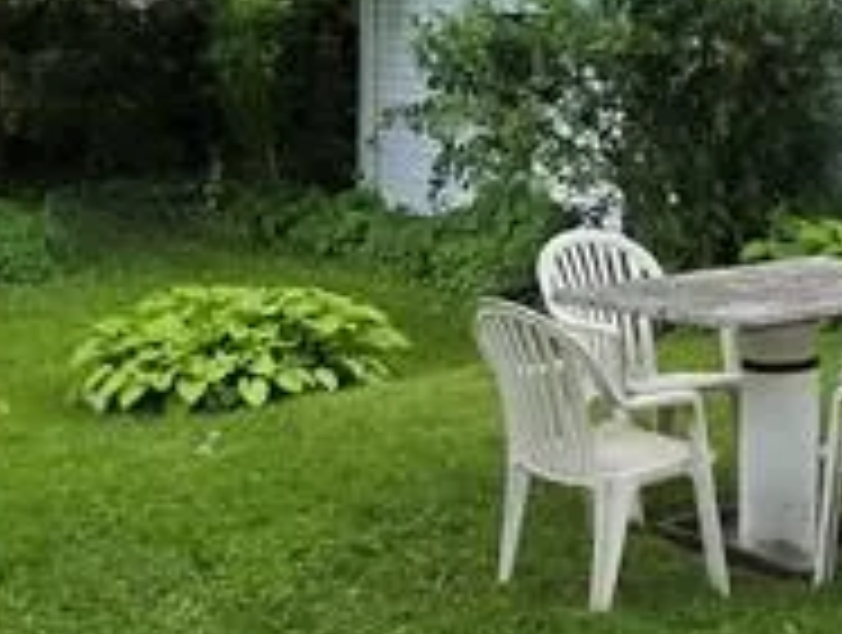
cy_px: 288
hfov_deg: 27.3
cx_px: 369
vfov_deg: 20.8
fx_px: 1730
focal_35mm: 71
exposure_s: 1/645
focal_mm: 2.2
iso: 40
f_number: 1.9
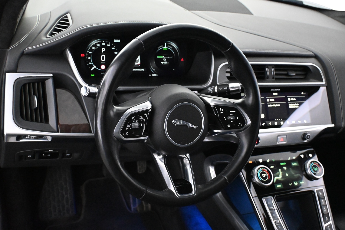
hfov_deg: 47.2
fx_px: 395
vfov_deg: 32.4
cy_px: 115
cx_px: 172
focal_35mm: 41
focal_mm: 27.5
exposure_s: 1/60
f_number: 4.5
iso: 8000
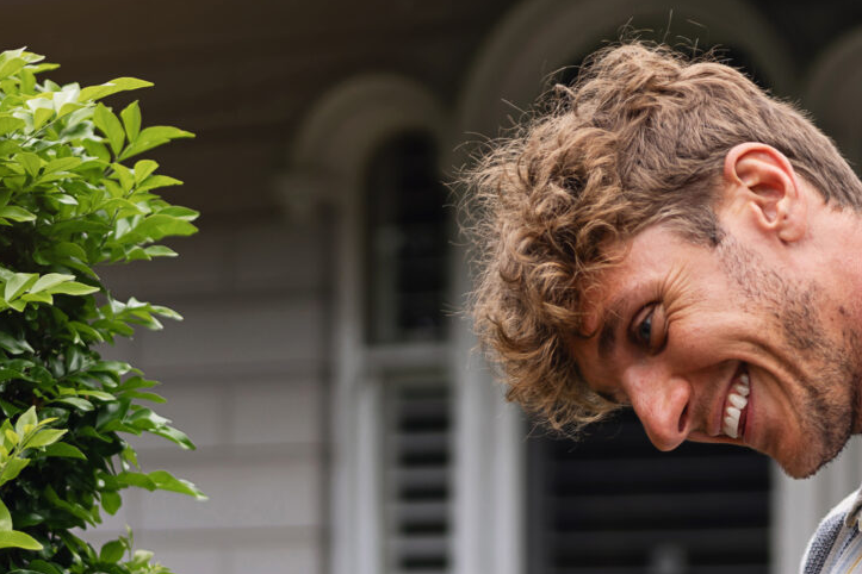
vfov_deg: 10.9
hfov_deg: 16.1
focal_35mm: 124
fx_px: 2969
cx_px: 929
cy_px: 602
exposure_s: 1/800
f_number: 1.4
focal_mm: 35
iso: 50
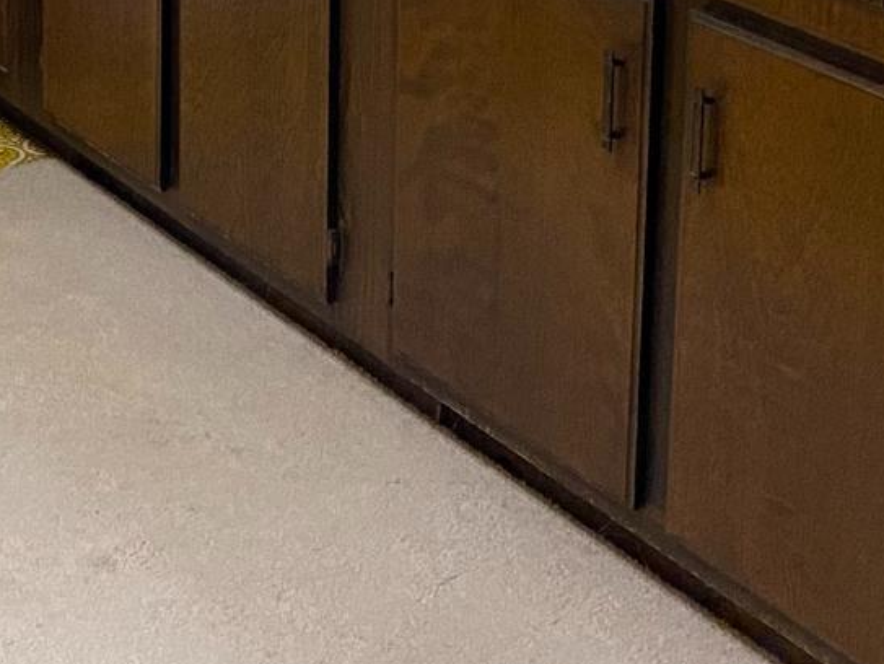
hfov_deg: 19.3
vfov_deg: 14.2
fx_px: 2504
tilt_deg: -11.7
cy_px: -327
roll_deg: +0.2
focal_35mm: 98
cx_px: -55
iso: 400
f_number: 1.8
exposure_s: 1/60
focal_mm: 4.25
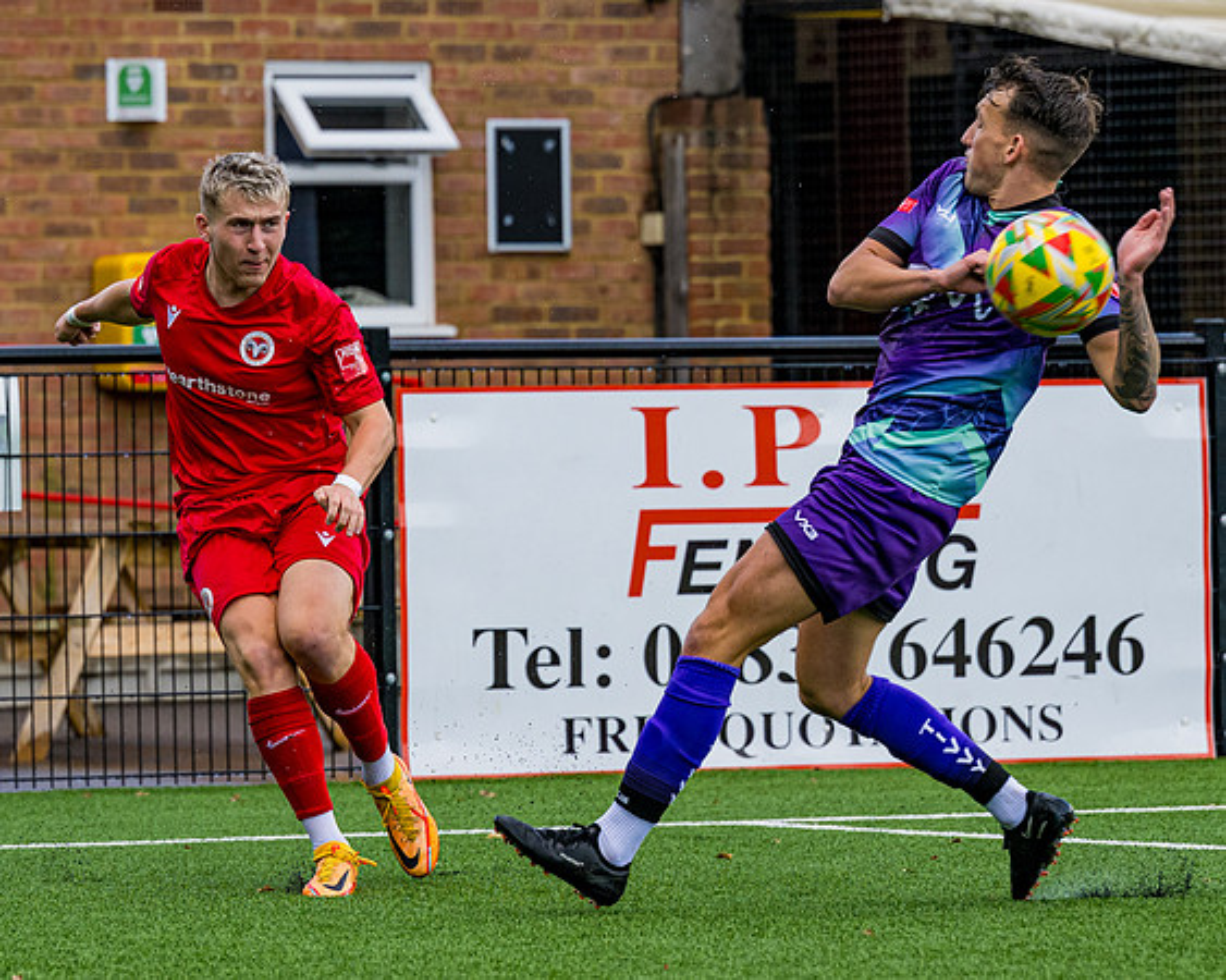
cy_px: 525
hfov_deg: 6.1
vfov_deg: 4.8
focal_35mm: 319
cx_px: 296
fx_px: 11575
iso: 400
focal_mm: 145
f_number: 4
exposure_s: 1/1600
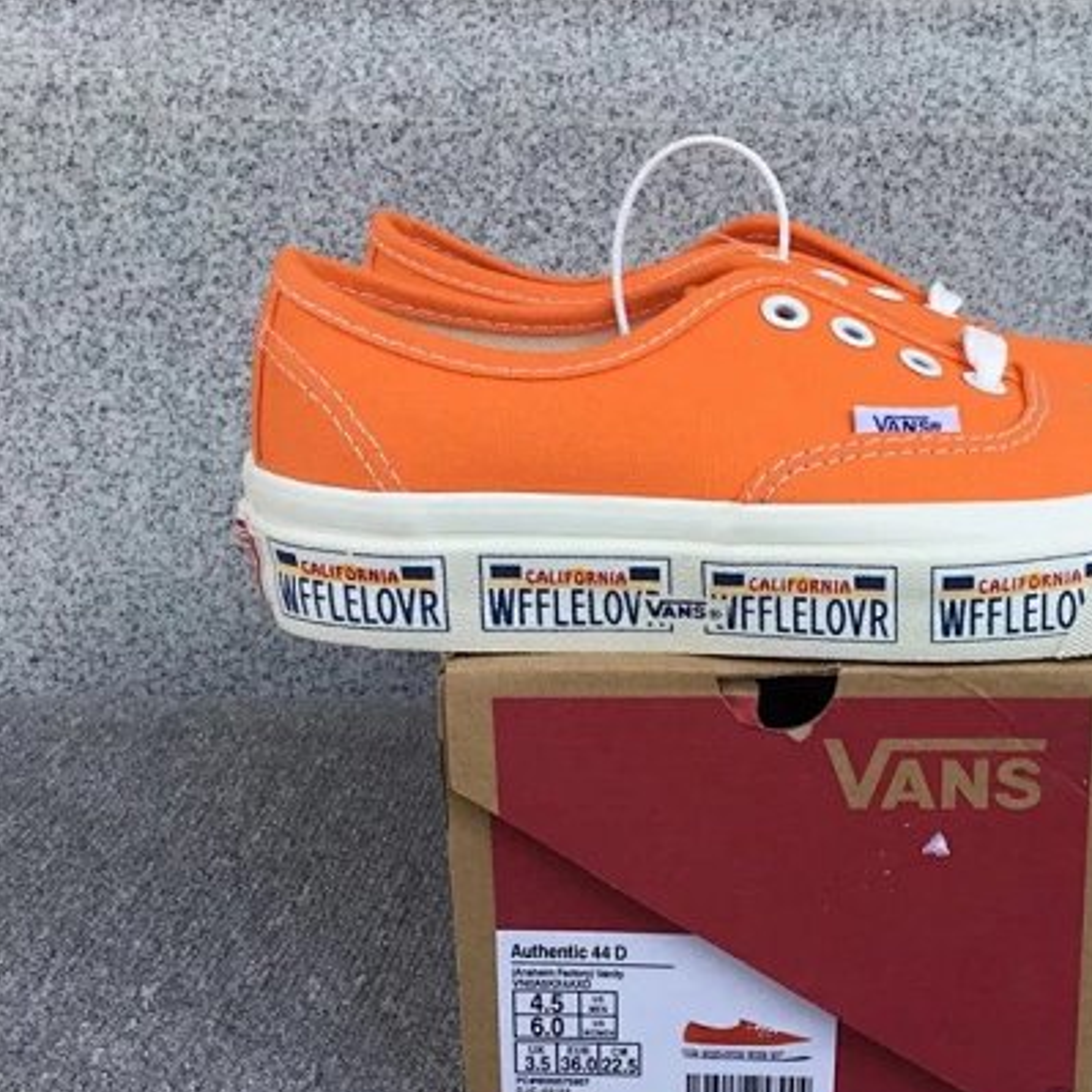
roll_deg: -0.9
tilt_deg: -17.2
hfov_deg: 37.4
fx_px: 1570
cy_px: 651
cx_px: 821
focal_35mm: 44
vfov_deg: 38.2
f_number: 2.4
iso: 25
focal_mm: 3.3
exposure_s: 1/306
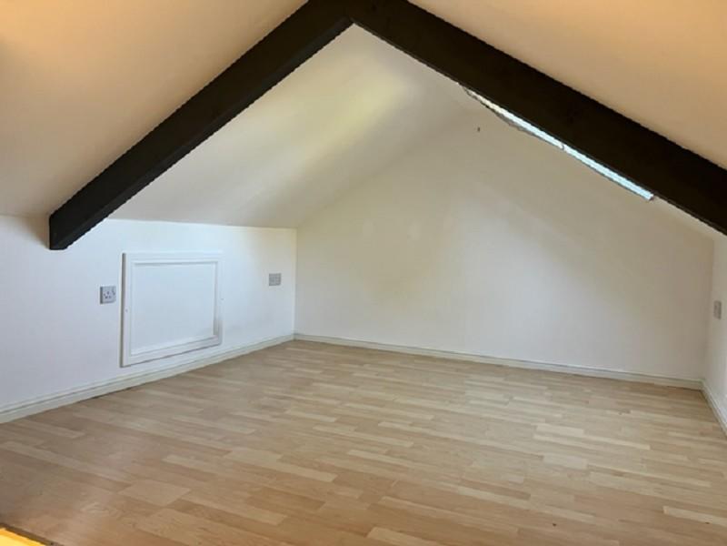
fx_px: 546
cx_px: 364
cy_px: 273
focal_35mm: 26
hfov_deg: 67.3
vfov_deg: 53.1
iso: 125
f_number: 1.5
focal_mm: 5.7
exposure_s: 1/97
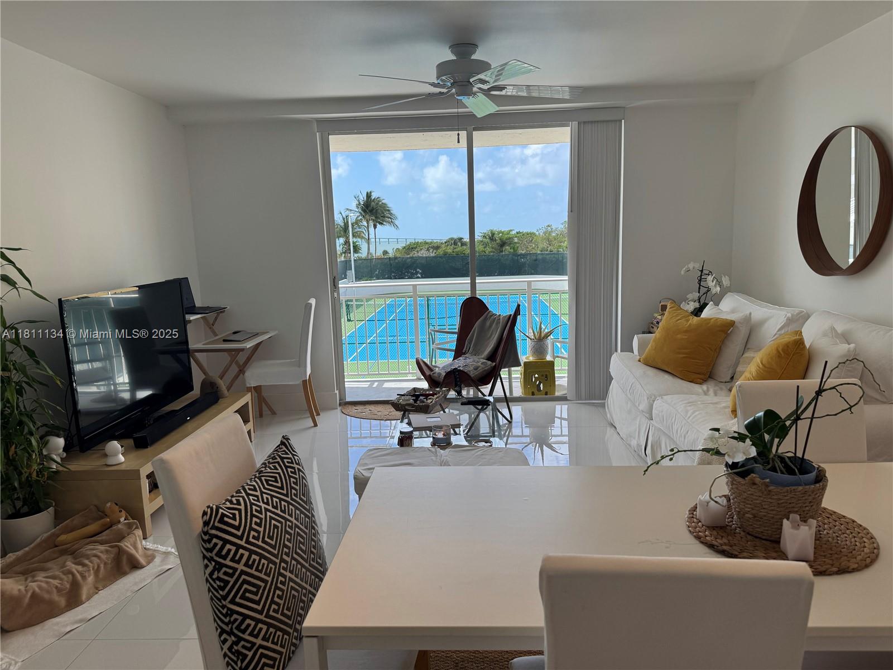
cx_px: 446
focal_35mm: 24
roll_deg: +2.1
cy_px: 335
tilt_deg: -9.2
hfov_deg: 71.6
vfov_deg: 56.8
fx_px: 619
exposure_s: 1/627
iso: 80
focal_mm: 6.76
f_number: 1.78
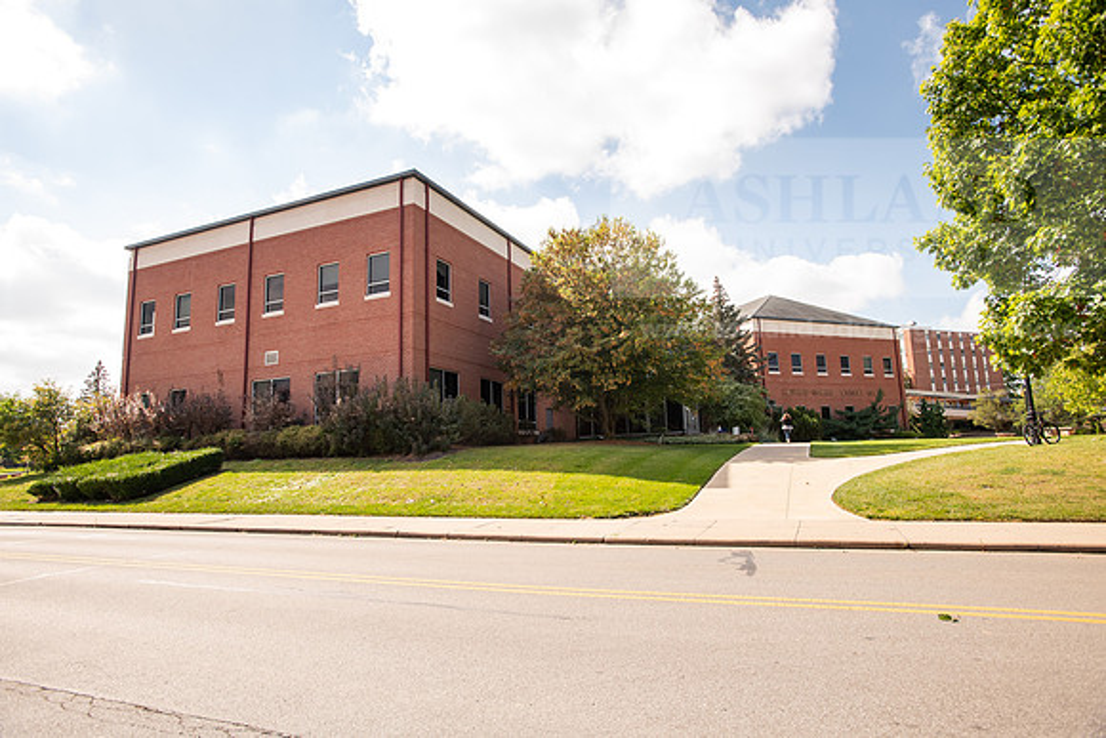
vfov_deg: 62.0
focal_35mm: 20
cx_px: 553
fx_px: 615
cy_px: 369
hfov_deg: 84.0
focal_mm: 20
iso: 400
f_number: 5.6
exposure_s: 1/320
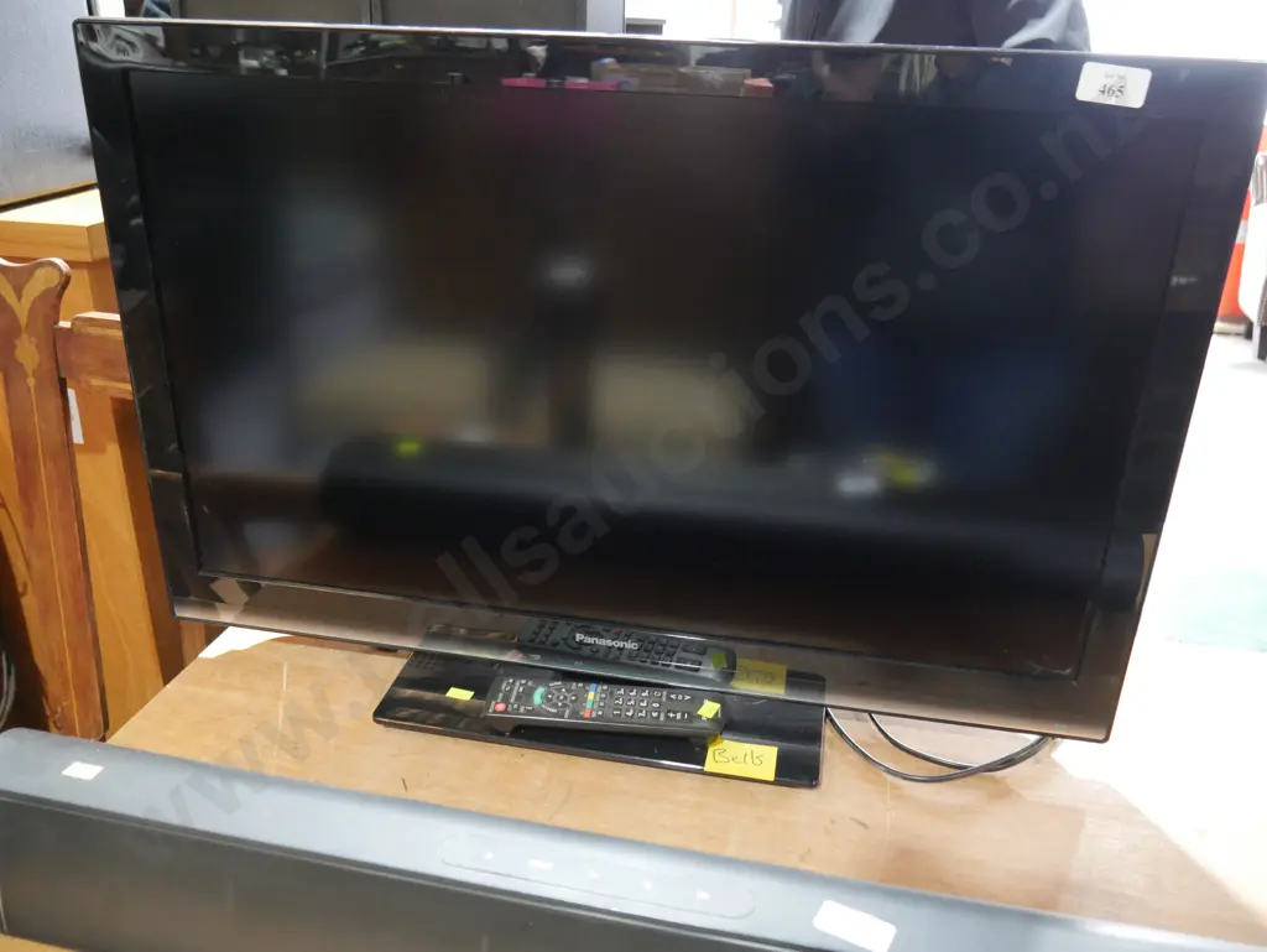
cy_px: 476
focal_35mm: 28
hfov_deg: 63.4
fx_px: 1025
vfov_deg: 49.8
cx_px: 634
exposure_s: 1/60
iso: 2000
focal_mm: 14
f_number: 3.5
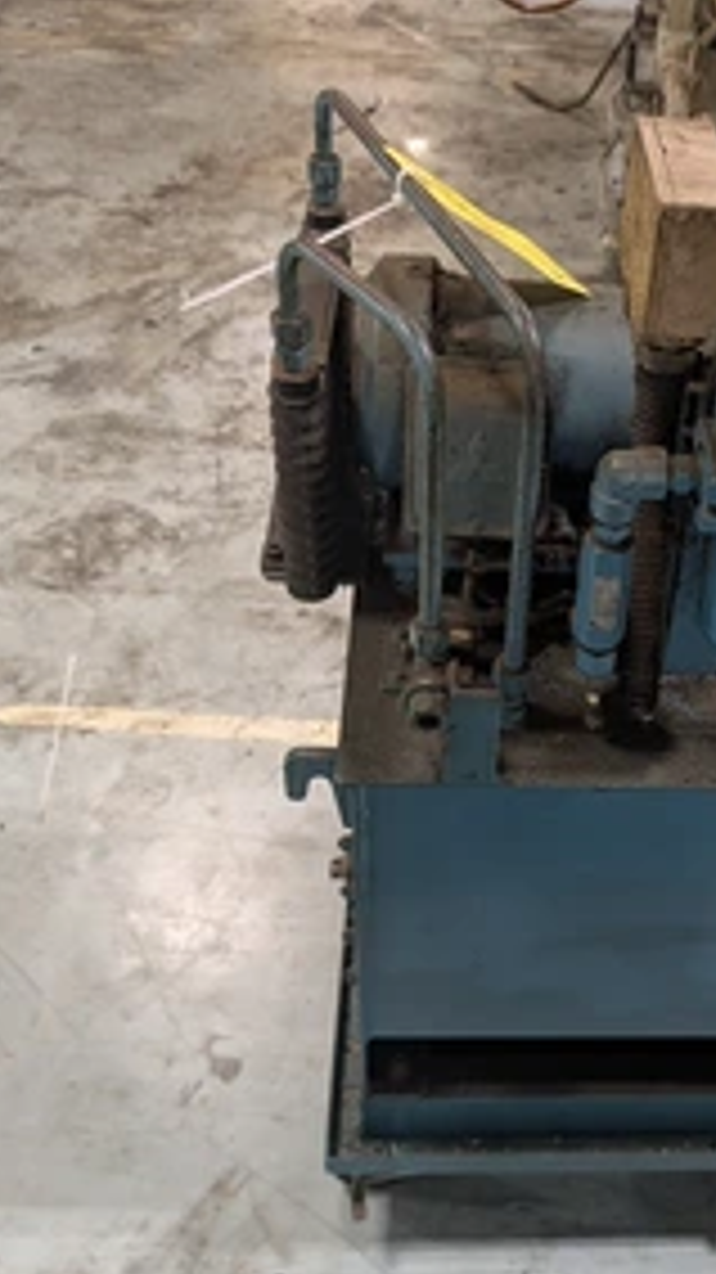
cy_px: 673
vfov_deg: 54.0
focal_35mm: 37
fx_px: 1250
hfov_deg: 31.0
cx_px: 594
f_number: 1.68
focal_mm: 6.9
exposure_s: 1/383
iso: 1031
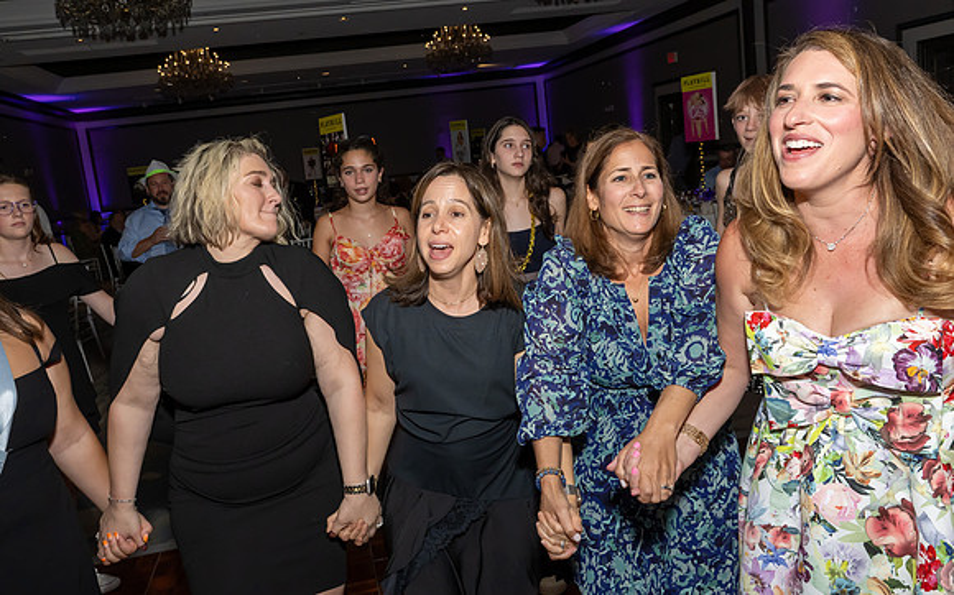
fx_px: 708
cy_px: 264
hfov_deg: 67.8
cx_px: 444
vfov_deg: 45.5
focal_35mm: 27
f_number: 8
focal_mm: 17
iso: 1000
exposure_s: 1/250
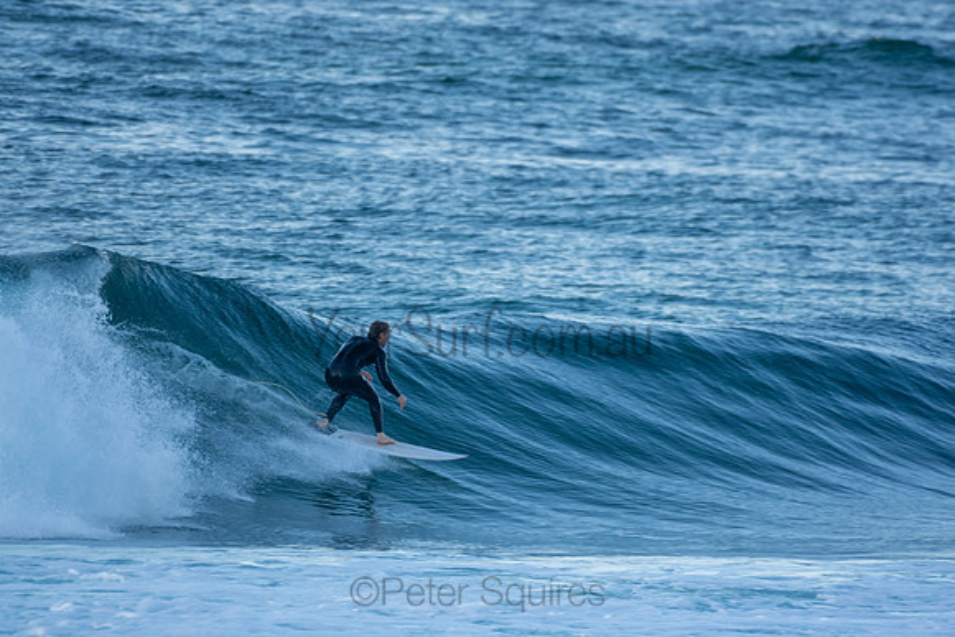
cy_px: 318
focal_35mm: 750
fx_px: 19900
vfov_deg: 1.8
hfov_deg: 2.7
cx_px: 478
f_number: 5.6
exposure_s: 1/400
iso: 280
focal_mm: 500
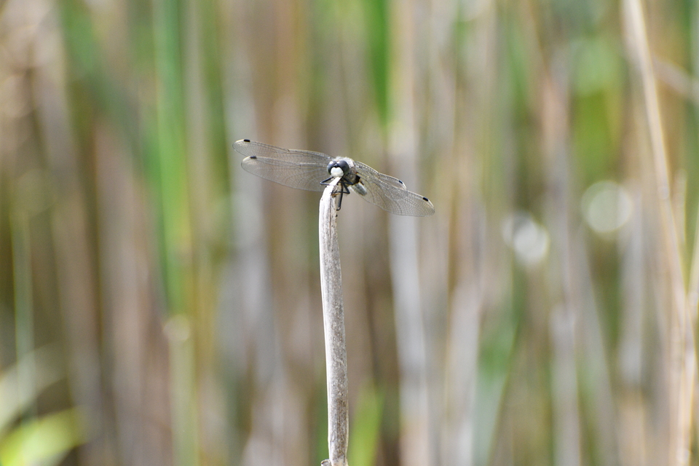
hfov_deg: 4.6
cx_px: 350
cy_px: 233
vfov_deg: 3.1
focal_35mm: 450
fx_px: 8737
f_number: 8
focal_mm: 300
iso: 1250
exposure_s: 1/1600
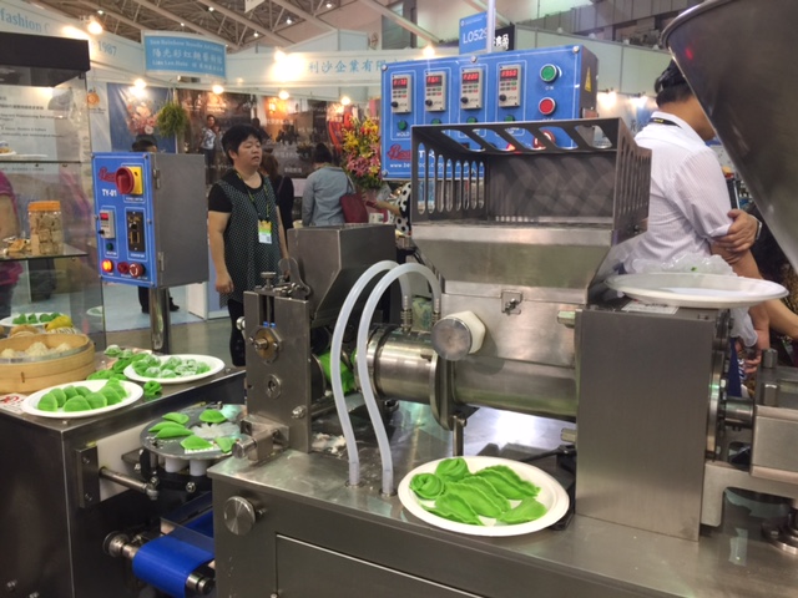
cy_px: 299
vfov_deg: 48.2
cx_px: 399
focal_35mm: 29
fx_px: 669
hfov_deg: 61.7
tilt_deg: -9.8
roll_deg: -1.6
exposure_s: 1/15
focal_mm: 4.15
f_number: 2.2
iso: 32
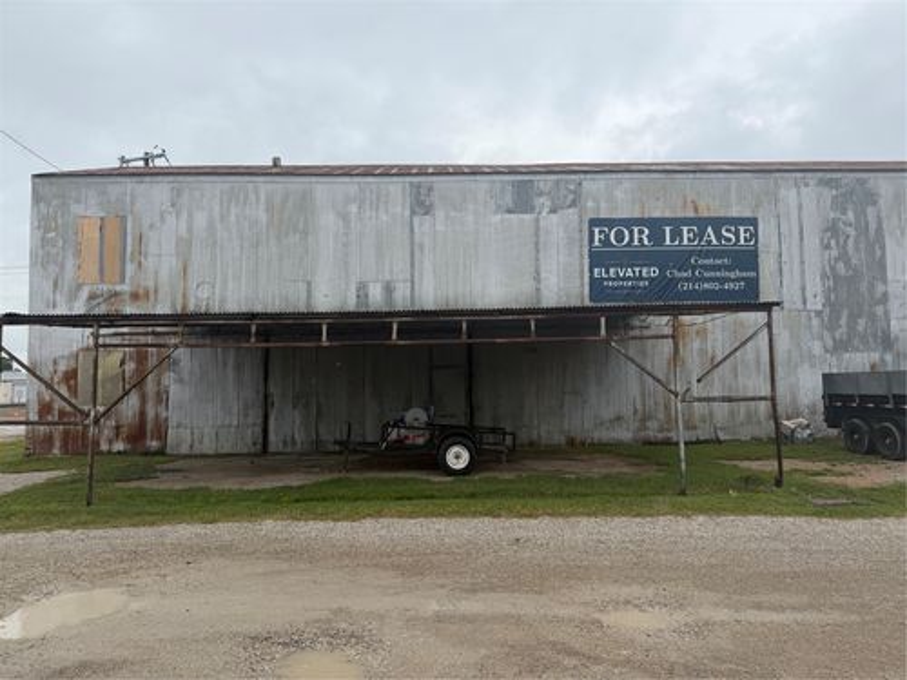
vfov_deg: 56.8
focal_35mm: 24
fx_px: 629
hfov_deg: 71.6
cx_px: 454
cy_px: 340
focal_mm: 6.76
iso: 80
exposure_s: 1/2801
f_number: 1.78
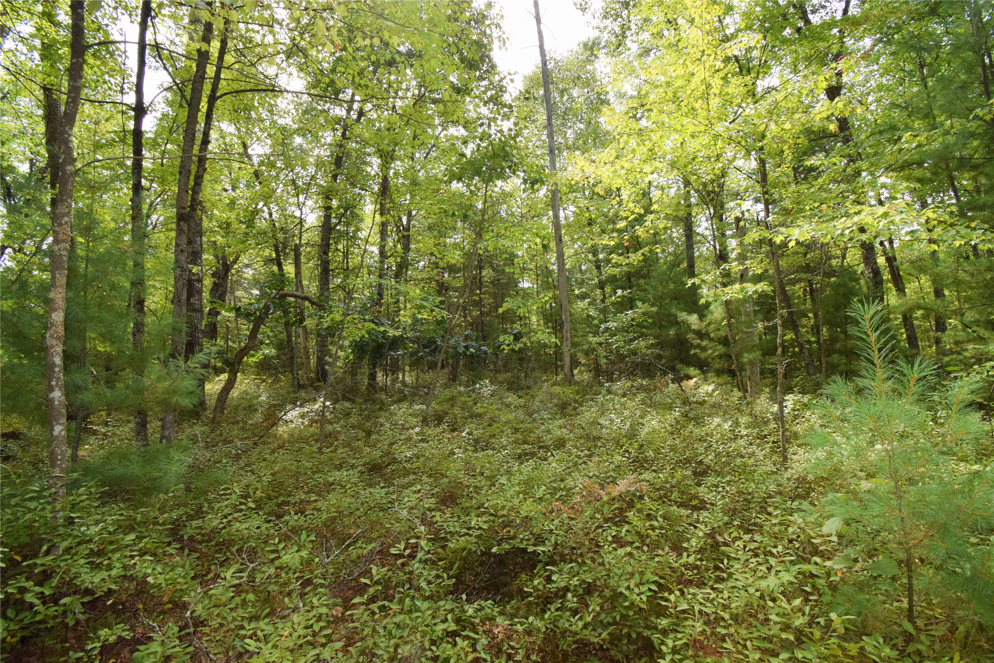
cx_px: 497
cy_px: 332
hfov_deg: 100.4
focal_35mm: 15
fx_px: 414
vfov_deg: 77.3
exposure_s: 1/100
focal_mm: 10
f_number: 13
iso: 320
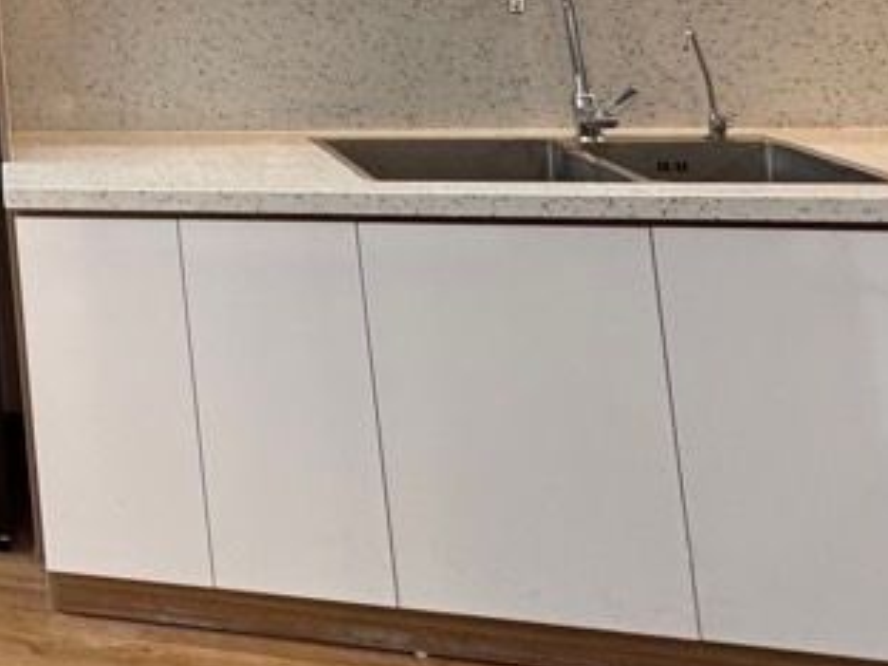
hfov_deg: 28.4
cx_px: -416
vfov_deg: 27.5
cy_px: -142
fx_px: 1180
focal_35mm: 46
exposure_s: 1/100
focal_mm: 2.22
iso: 160
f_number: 2.2
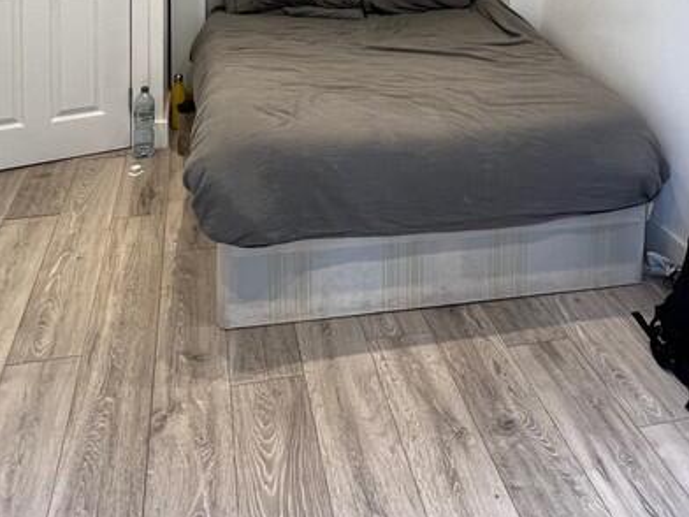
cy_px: -95
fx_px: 677
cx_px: 380
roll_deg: -1.1
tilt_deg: -5.2
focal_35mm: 34
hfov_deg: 53.9
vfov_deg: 34.1
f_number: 1.8
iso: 125
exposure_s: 1/100
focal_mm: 1.57
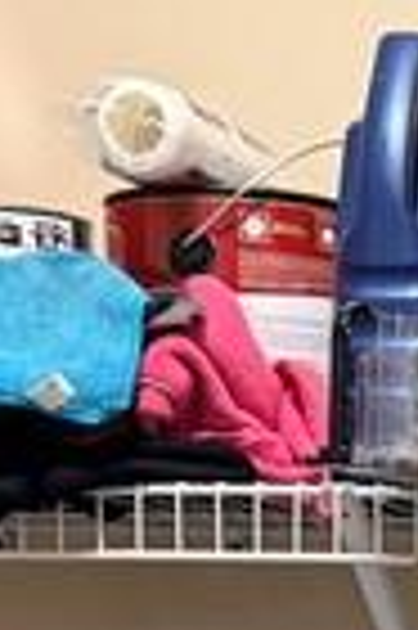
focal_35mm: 183
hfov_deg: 7.0
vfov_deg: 10.6
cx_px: 1070
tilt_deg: -7.1
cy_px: 1130
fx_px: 3195
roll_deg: -0.8
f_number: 1.78
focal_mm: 6.76
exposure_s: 1/60
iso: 200
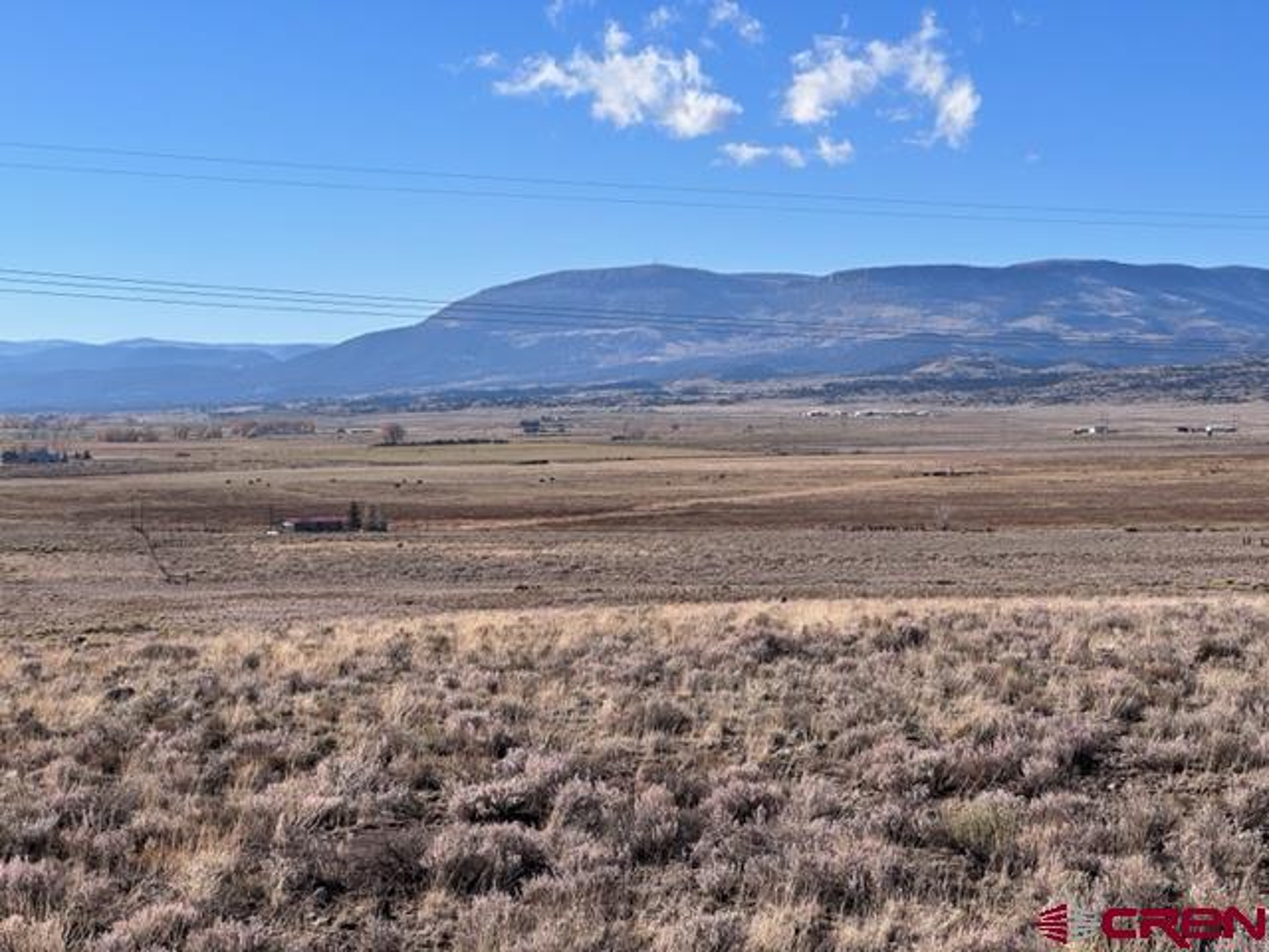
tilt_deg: -1.1
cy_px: 476
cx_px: 634
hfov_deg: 25.3
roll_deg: +0.1
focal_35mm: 77
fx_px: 2823
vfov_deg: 19.1
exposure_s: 1/951
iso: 32
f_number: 2.8
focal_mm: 9
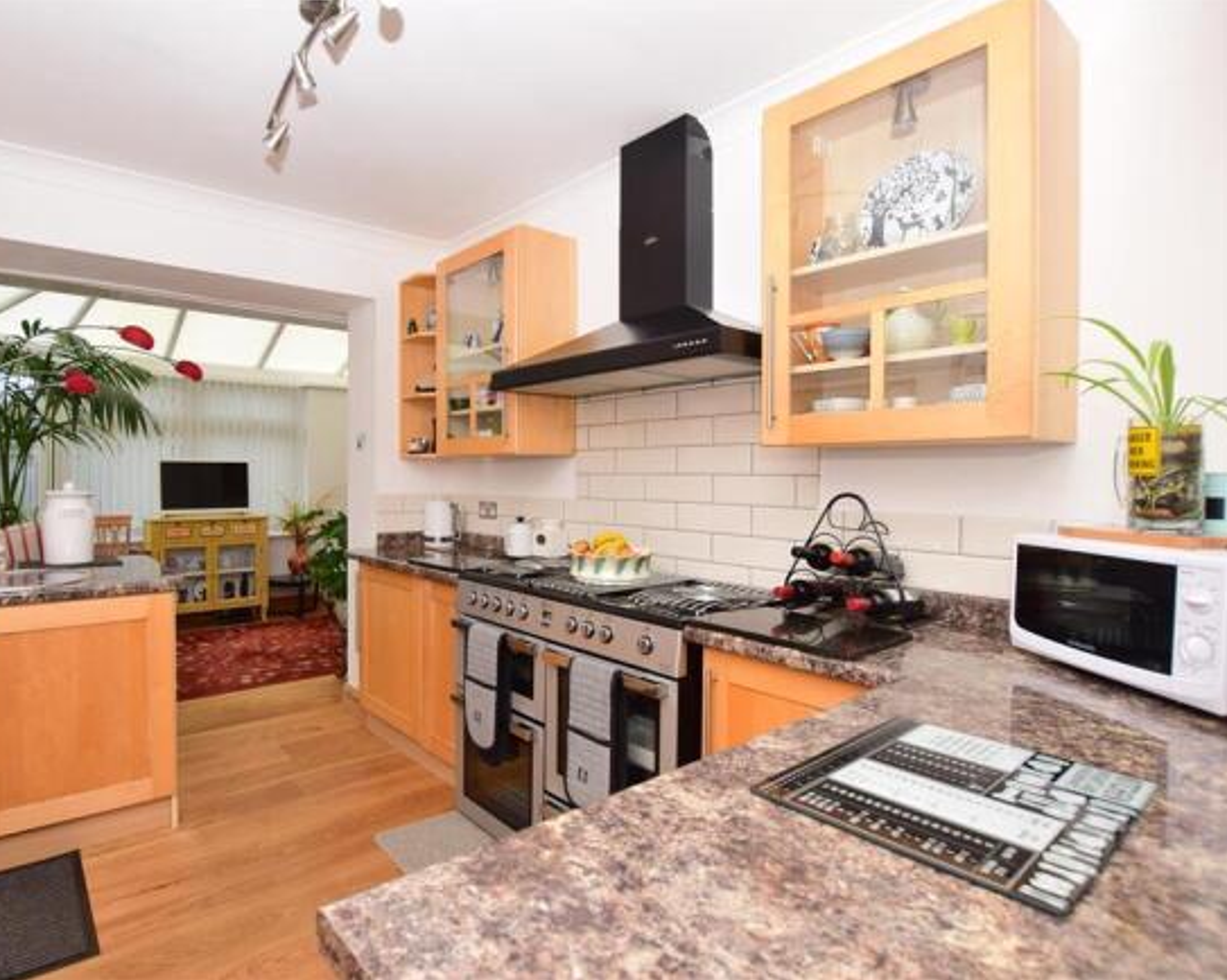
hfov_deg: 88.6
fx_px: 617
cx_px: 497
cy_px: 489
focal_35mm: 17
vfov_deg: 76.9
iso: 400
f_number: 5.6
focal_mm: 10
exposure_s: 1/50
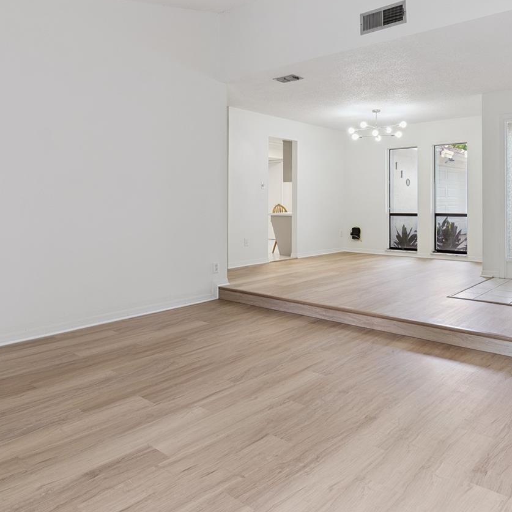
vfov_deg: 60.4
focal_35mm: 26
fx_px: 435
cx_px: 289
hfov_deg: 60.7
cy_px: 202
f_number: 10
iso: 800
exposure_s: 1/30
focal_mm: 16
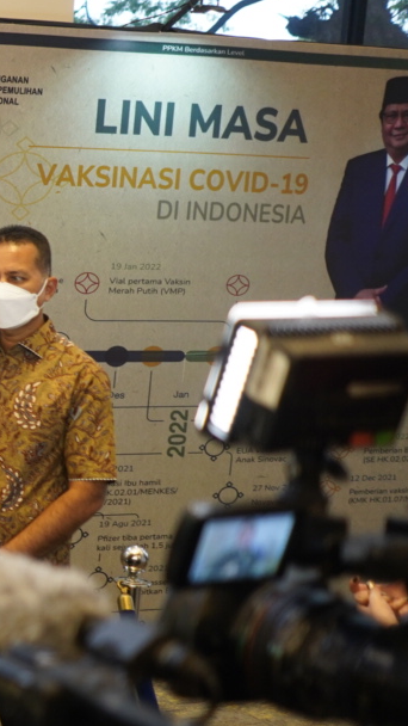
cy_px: 370
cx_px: -500
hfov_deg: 12.8
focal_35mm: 78
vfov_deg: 27.2
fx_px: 1500
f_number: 2.2
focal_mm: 28
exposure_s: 1/100
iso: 800
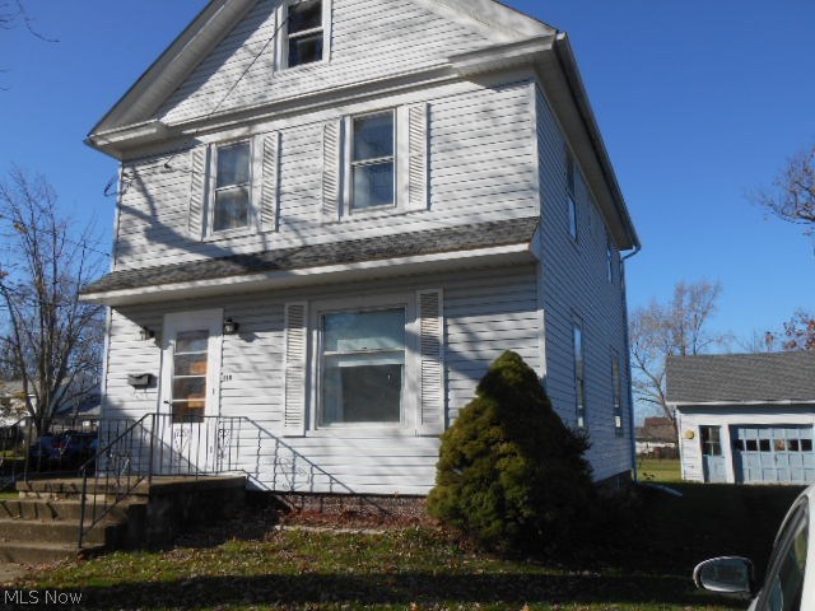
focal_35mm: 31
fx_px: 730
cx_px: 408
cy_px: 306
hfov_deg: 58.4
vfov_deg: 45.4
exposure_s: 1/1000
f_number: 3.6
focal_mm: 5.5
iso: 80
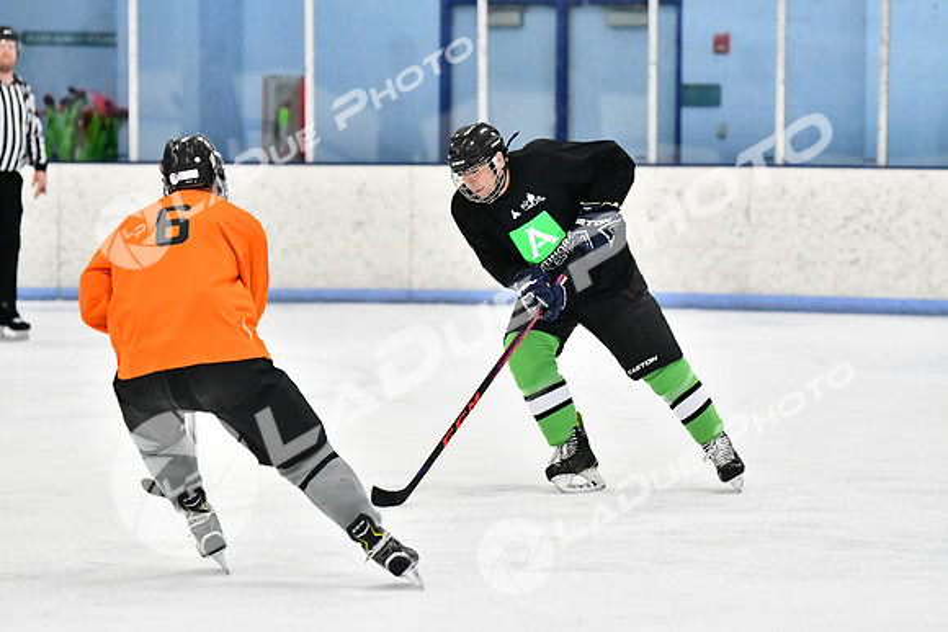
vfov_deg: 6.1
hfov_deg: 9.1
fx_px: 5926
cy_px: 316
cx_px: 474
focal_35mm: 225
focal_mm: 150
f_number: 2.8
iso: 6400
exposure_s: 1/1250
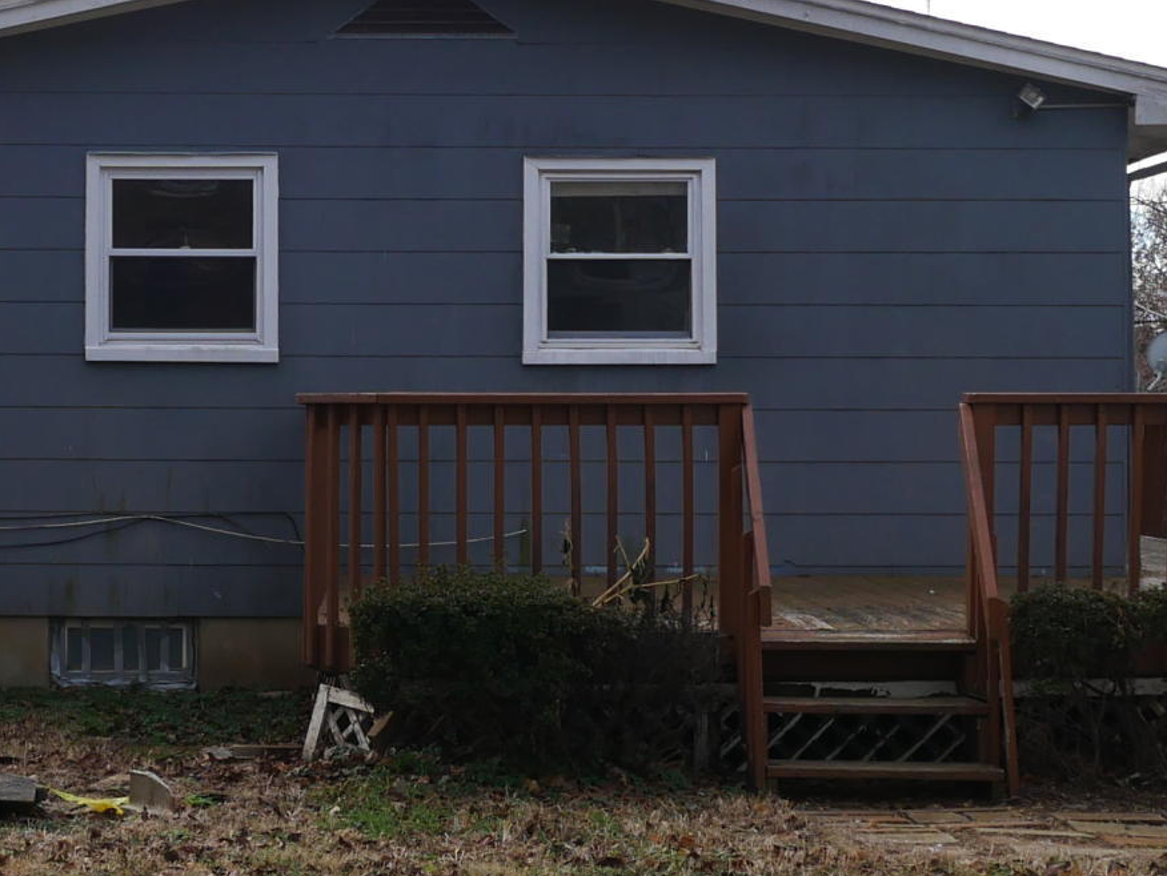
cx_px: 374
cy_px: 454
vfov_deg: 16.6
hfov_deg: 21.9
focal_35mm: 89
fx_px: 3002
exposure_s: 1/320
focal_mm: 13
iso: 200
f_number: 6.3
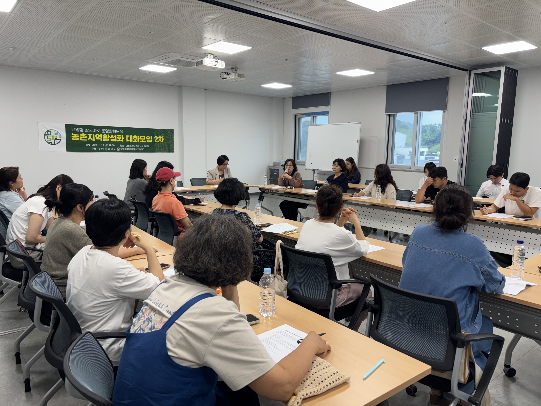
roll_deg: -1.1
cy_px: 203
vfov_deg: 53.1
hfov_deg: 67.3
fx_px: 406
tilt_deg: -7.0
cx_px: 270
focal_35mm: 26
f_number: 1.6
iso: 100
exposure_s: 1/120
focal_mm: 5.96
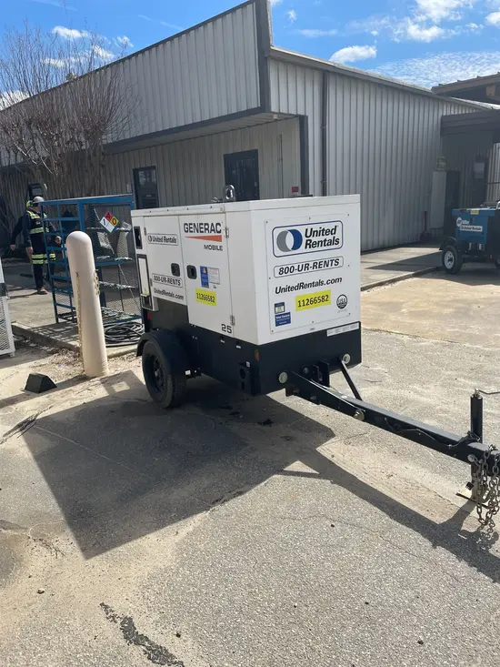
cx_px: 250
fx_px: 501
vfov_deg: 67.3
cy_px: 334
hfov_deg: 53.1
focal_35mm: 26
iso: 50
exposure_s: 1/5556
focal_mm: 4.2
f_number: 1.6
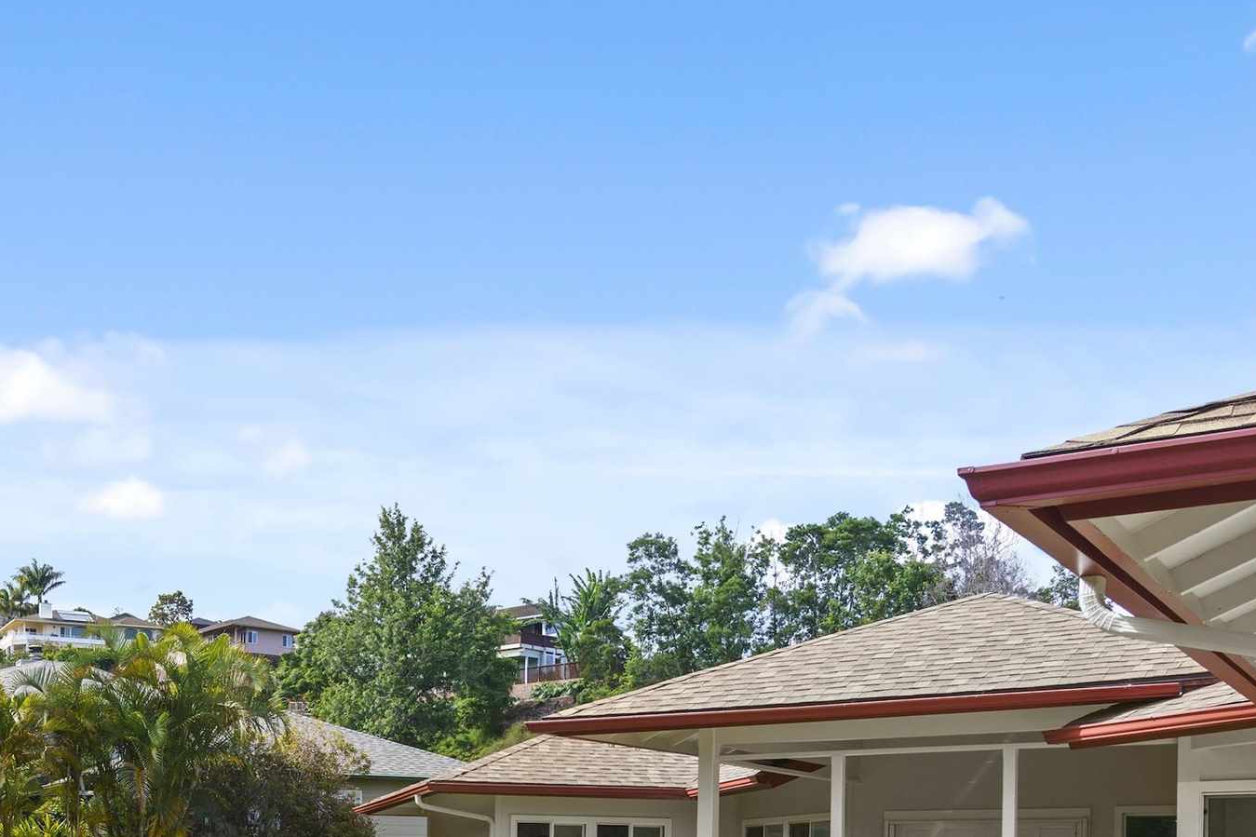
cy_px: 871
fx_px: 1430
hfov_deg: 46.8
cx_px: 431
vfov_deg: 30.0
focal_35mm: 41
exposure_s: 1/200
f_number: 8
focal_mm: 18
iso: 100
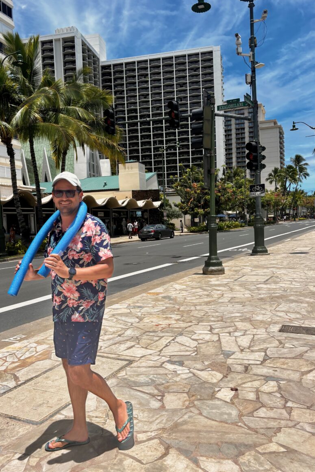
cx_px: 151
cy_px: 236
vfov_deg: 60.3
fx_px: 407
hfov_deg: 42.3
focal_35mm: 31
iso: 50
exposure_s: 1/5618
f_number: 1.6
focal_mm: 5.96
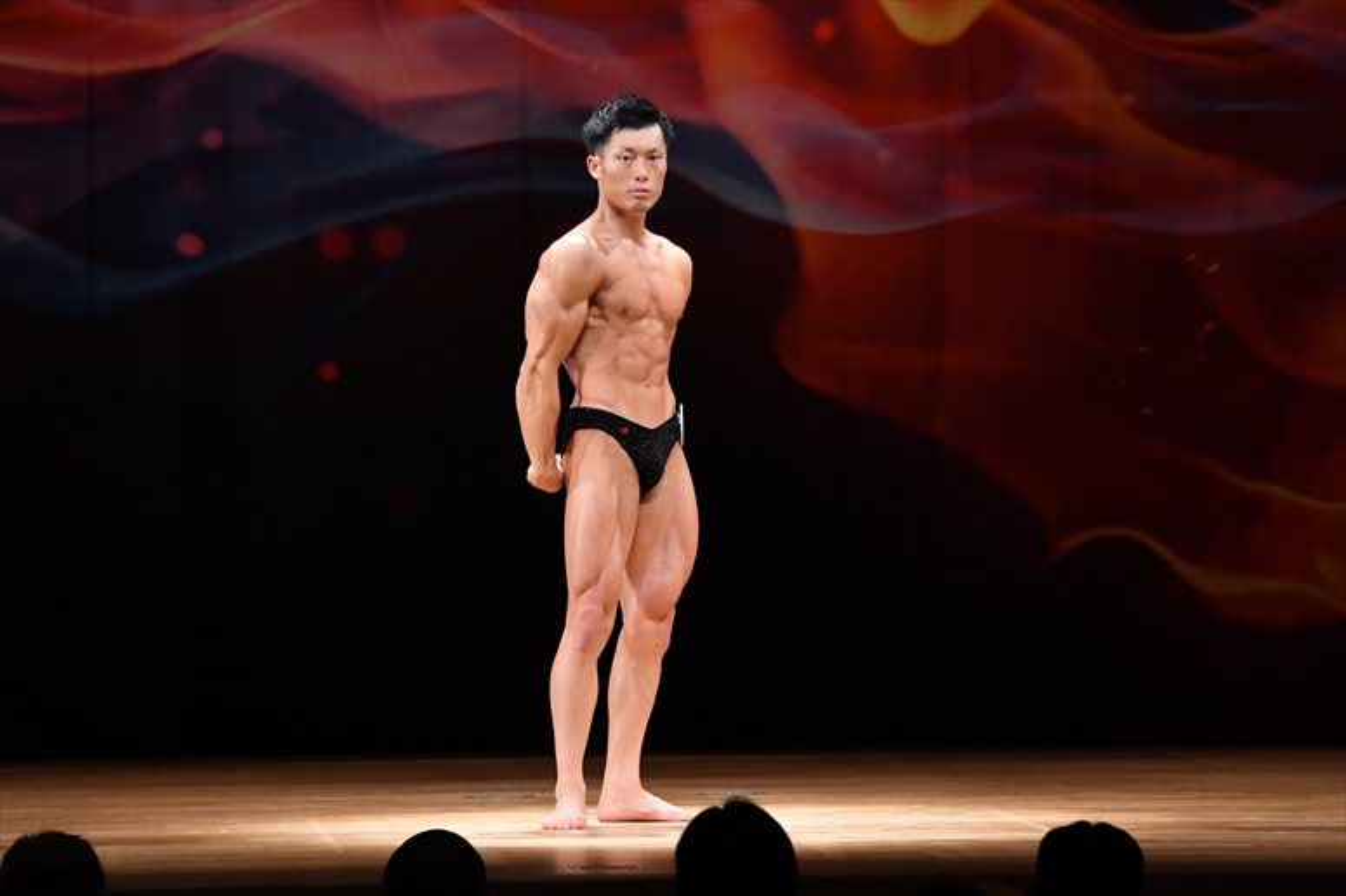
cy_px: 448
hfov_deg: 9.2
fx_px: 8409
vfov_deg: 6.1
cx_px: 673
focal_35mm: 225
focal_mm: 150
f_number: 5.6
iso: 4000
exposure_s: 1/400
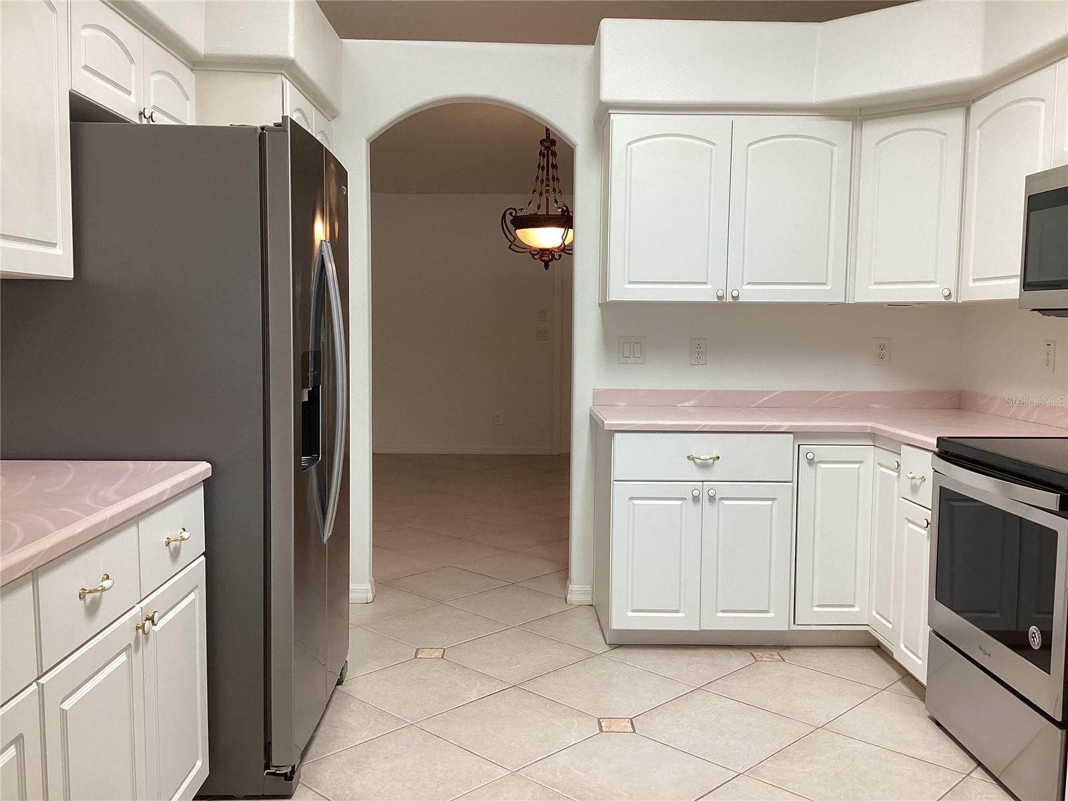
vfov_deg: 45.4
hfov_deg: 58.4
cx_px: 534
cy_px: 400
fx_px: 956
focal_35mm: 31
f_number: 2.4
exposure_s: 1/60
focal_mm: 3.3
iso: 100
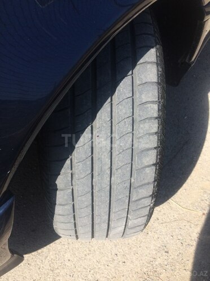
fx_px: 235
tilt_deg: -61.5
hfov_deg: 48.2
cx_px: 105
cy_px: 140
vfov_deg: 61.7
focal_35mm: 29
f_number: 2.2
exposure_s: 1/1109
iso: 32
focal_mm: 4.15
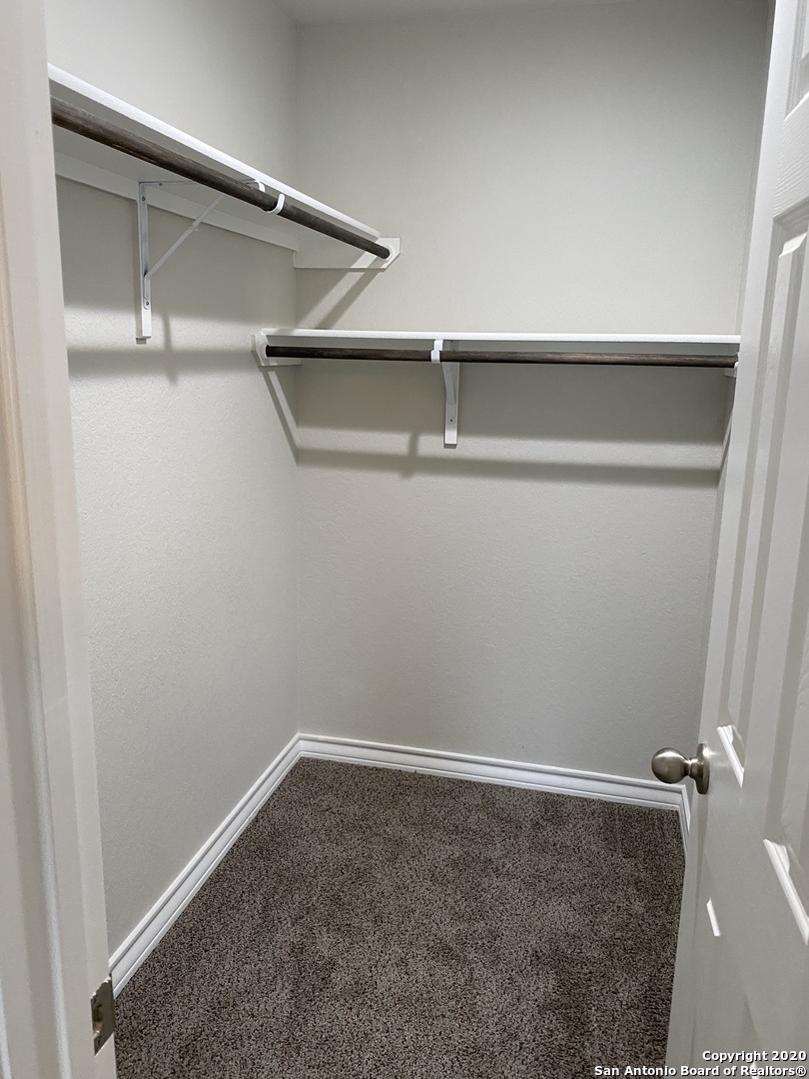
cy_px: 540
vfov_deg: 67.3
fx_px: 810
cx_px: 404
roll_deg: -2.6
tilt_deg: -10.9
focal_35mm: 26
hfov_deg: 53.1
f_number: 1.8
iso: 200
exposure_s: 1/60
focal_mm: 4.25
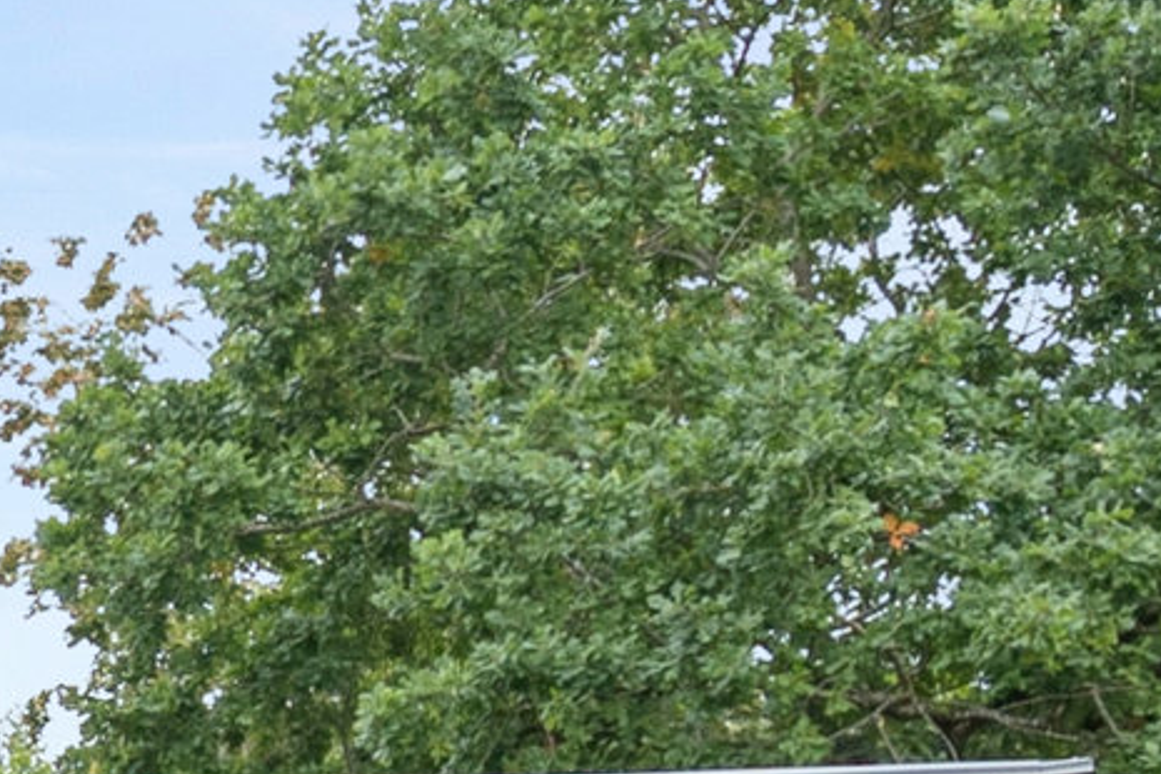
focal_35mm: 155
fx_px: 4998
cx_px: -1119
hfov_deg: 11.9
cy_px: 1588
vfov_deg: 8.4
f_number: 4
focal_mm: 24
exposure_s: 1/640
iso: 400
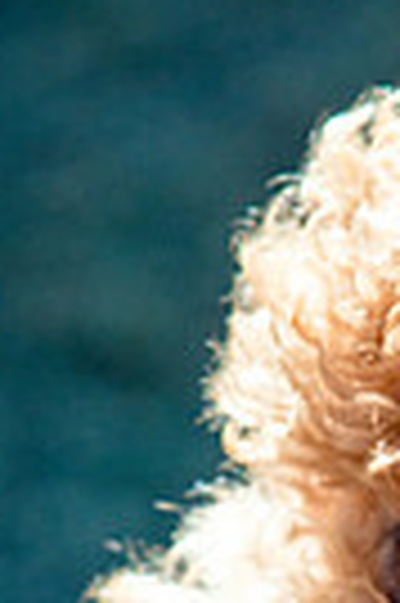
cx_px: 569
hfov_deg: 1.4
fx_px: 16842
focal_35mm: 1008
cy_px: 590
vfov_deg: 2.0
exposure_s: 1/1000
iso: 400
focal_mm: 200
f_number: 5.6
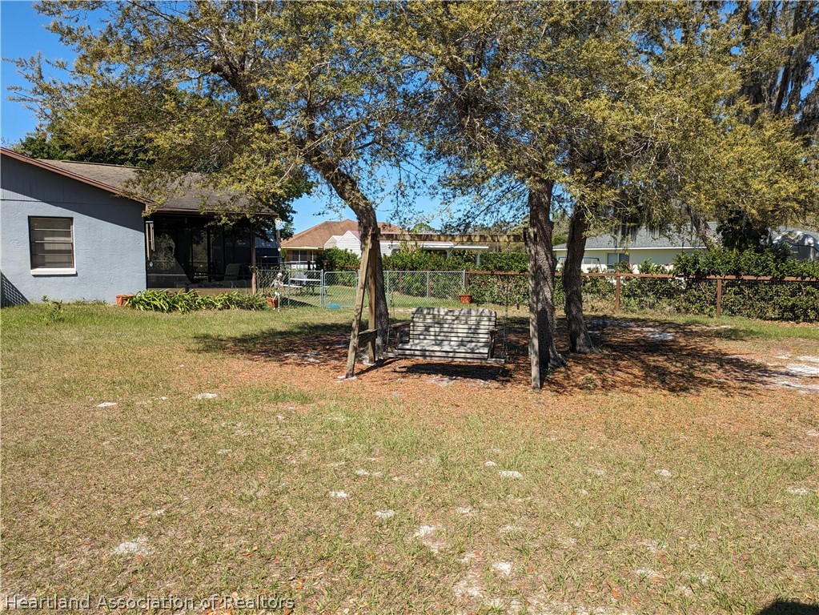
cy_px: 308
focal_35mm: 25
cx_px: 410
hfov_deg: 69.4
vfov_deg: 54.9
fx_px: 592
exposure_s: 1/1776
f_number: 1.89
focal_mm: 5.43
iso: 41
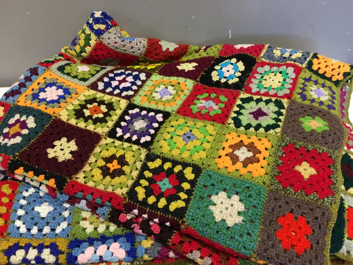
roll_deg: +2.6
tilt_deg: -44.0
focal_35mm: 29
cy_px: 132
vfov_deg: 48.2
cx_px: 176
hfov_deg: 61.7
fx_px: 296
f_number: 2.2
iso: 40
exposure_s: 1/17
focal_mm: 4.15
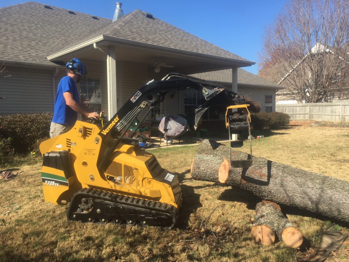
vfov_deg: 48.2
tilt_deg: -2.8
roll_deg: +0.8
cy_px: 131
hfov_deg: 61.7
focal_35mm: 29
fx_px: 292
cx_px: 174
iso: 25
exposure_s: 1/905
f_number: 2.2
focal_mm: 4.15
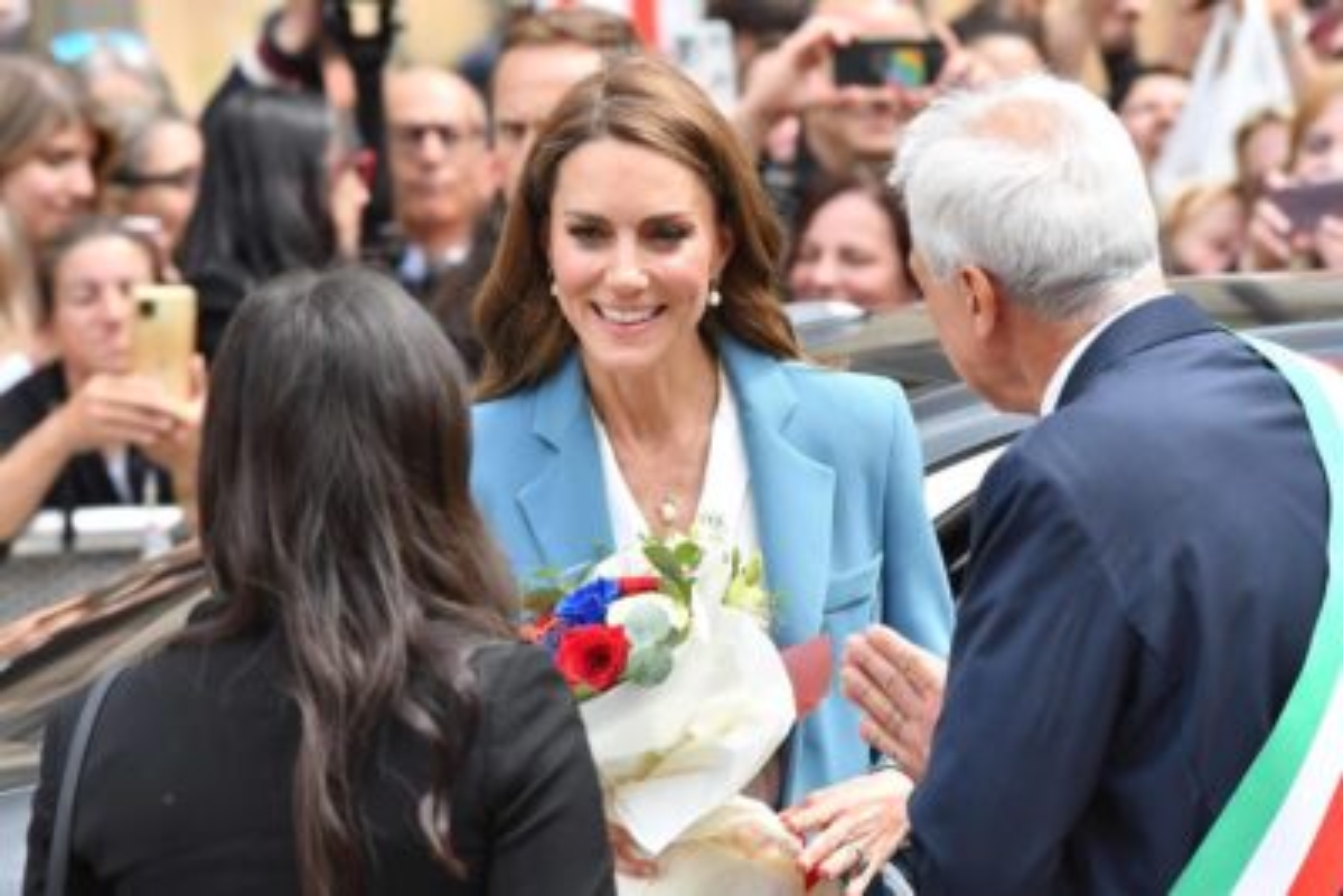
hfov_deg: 6.9
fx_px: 11195
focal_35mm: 300
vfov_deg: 4.6
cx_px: 672
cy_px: 448
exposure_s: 1/800
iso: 640
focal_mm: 200
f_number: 7.1
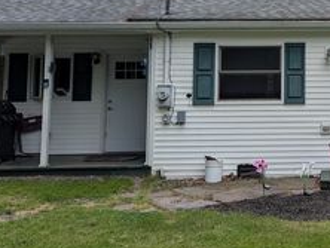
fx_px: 515
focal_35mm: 54
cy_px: 49
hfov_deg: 32.3
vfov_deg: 26.6
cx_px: 339
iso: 37
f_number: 1.85
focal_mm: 6.81
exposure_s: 1/1192
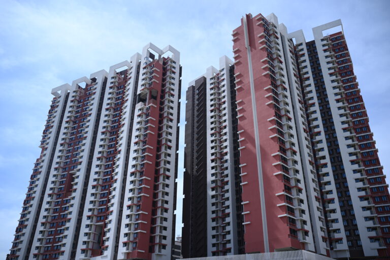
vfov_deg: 43.0
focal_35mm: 30
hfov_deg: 61.1
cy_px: 130
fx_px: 330
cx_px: 195
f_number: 5
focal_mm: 30.5
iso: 50
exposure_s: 1/400
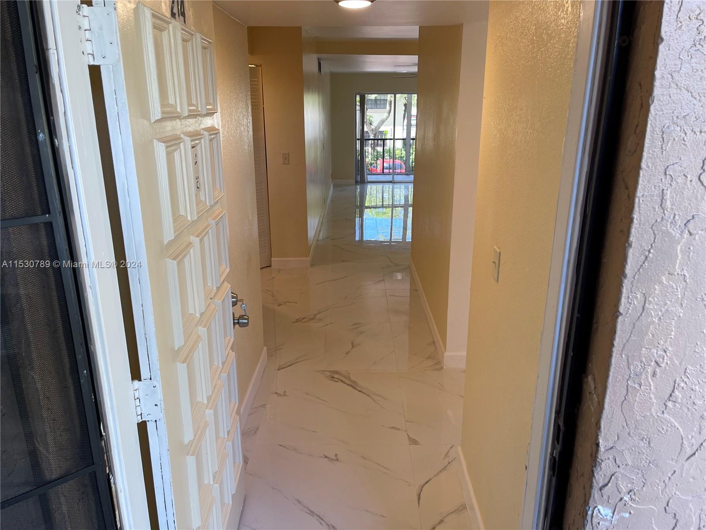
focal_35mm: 26
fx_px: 530
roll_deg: +0.3
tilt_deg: -17.8
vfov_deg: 53.1
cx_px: 353
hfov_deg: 67.3
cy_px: 265
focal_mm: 5.1
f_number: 1.6
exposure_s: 1/120
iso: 80
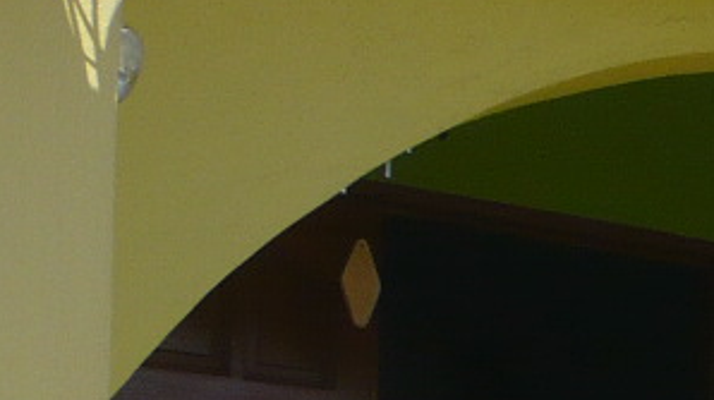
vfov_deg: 7.0
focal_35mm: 164
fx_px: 3102
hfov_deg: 11.6
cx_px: 1490
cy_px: 908
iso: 100
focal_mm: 5.8
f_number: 8
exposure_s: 1/200
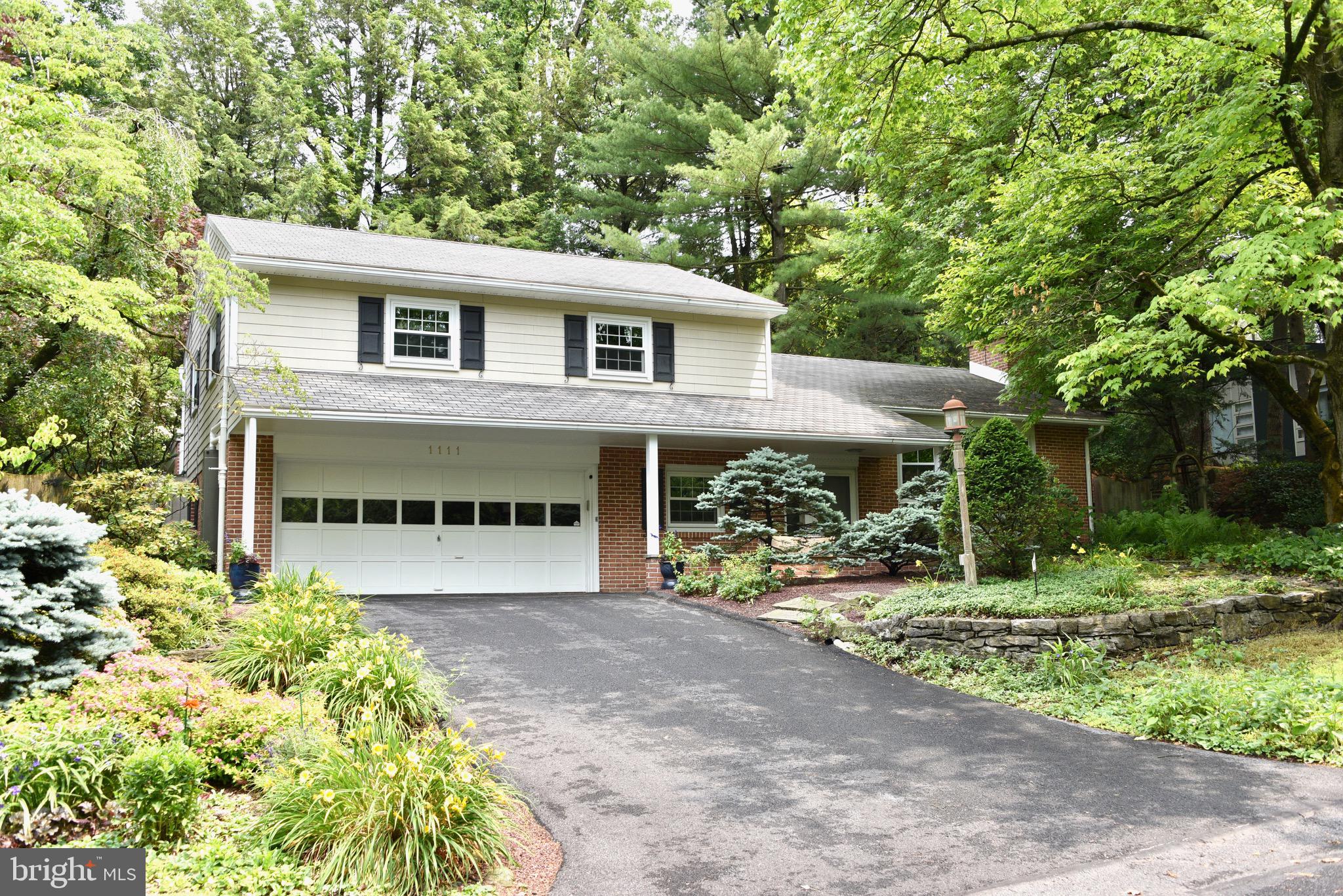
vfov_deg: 41.1
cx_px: 672
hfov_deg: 58.7
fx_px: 1194
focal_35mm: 32
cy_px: 448
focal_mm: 32
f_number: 8
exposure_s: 1/250
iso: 400
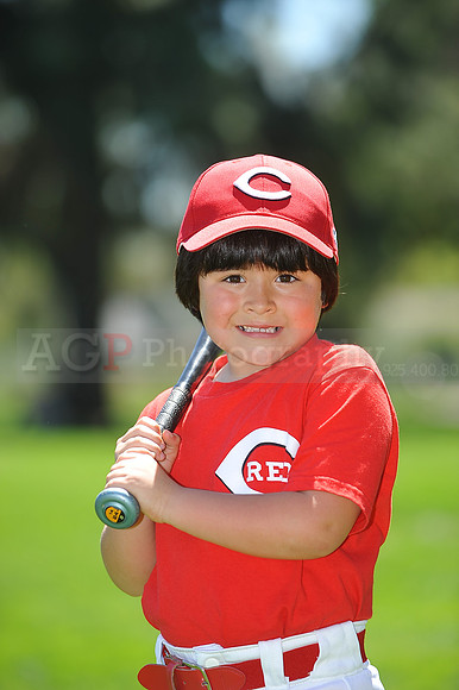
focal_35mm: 200
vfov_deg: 10.3
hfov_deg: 6.9
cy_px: 345
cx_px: 230
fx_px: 3829
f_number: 4.5
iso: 200
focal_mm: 200
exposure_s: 1/500
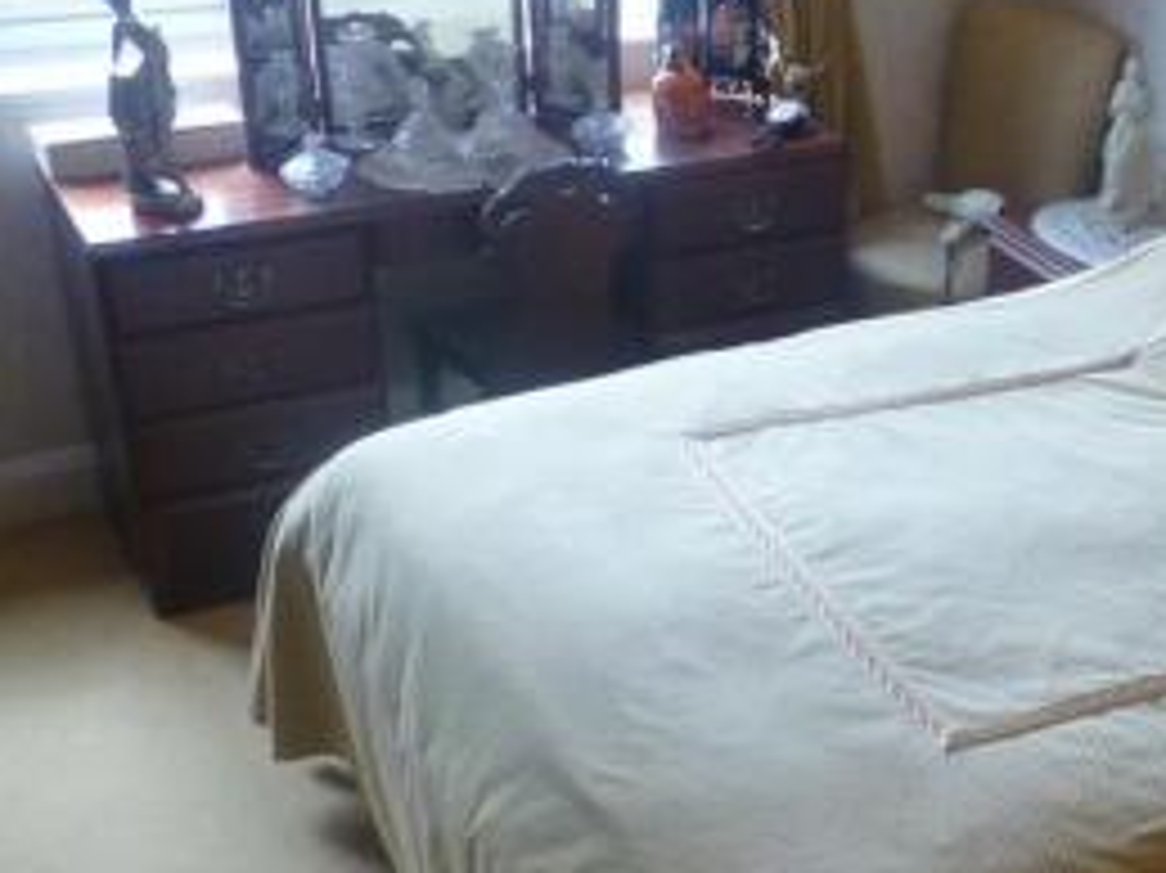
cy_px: 560
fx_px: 1818
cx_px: 1092
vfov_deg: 26.9
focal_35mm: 54
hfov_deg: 33.3
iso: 320
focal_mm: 4.3
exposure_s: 1/60
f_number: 3.3
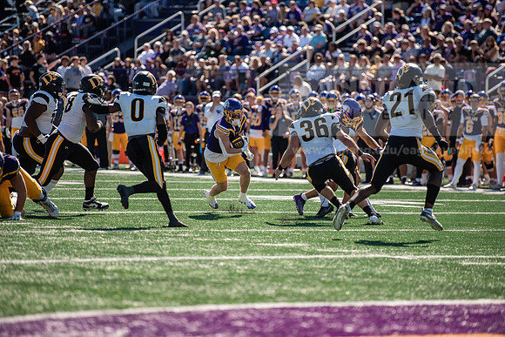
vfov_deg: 6.9
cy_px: 168
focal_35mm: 200
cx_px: 252
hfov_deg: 10.3
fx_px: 2806
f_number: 3.2
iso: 125
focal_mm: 200
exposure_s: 1/1000
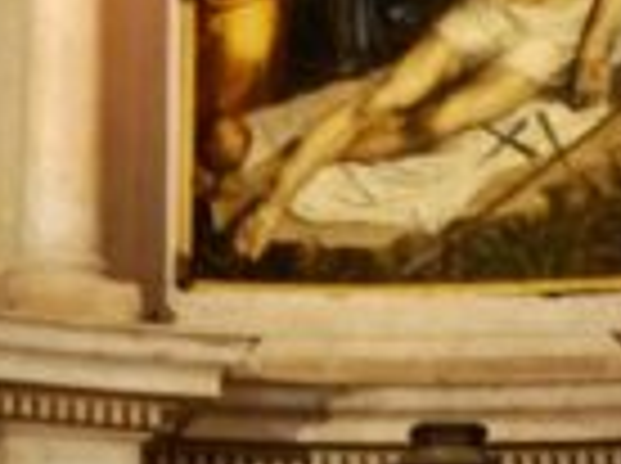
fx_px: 5641
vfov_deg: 4.7
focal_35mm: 315
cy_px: -268
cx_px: 450
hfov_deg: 6.3
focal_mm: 60
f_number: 4.5
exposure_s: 1/8
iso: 1000
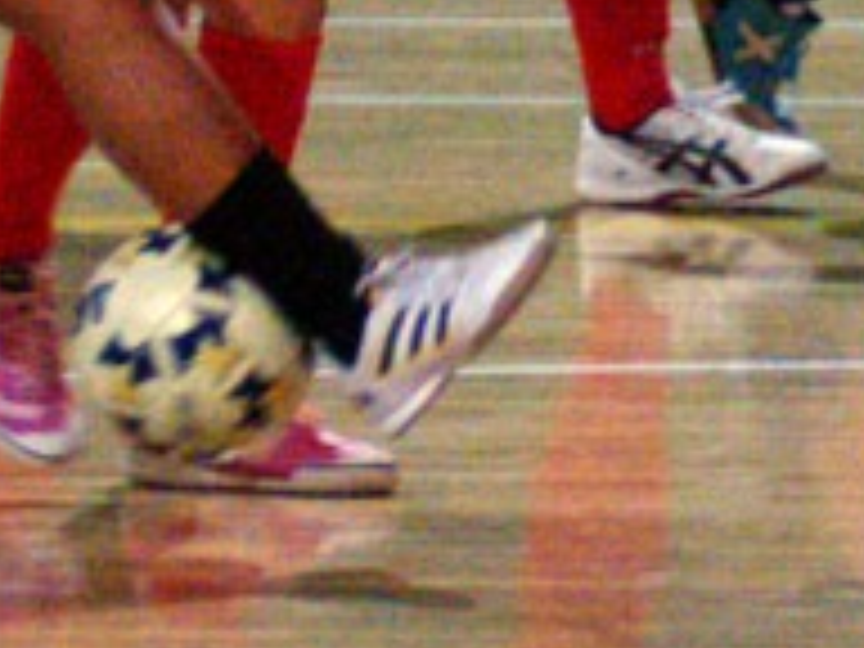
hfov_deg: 1.0
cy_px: -259
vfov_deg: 0.8
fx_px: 47847
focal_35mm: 1917
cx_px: 860
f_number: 2.8
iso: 3200
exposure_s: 1/350
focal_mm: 200
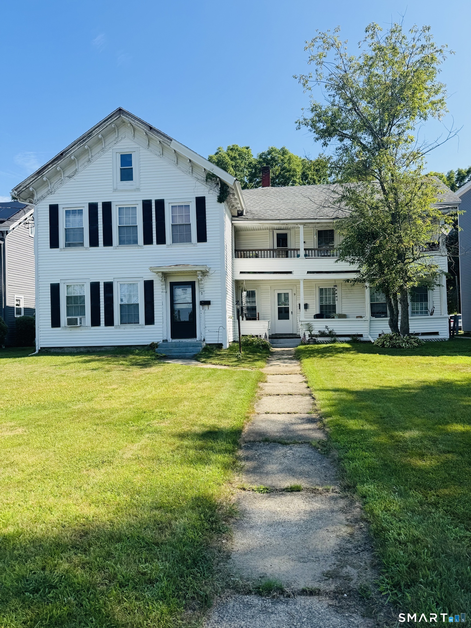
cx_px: 236
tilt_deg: +1.7
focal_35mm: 24
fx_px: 435
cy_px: 314
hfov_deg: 56.8
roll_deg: +1.0
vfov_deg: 71.6
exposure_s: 1/2506
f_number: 1.78
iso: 80
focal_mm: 6.76
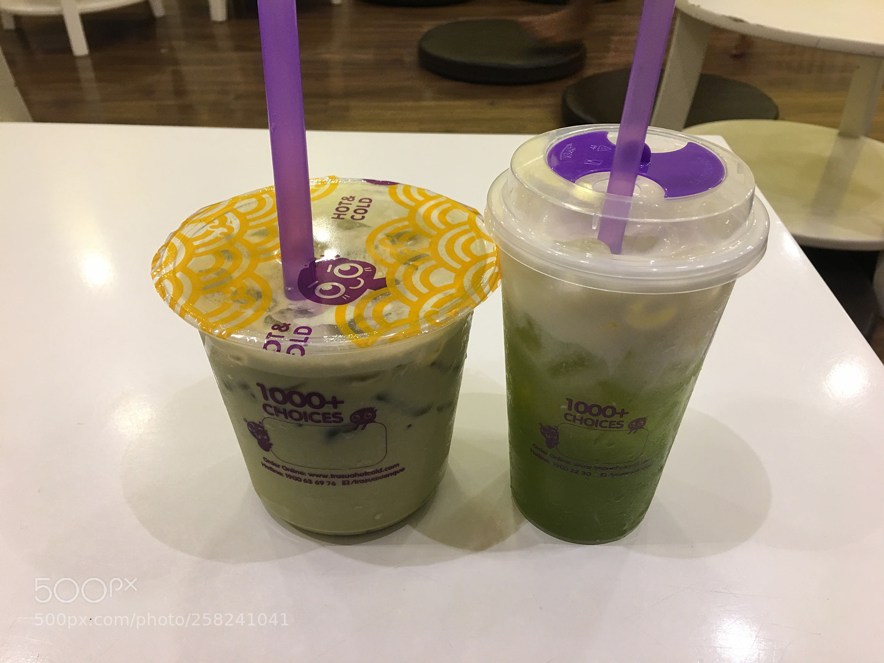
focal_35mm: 29
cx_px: 442
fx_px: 741
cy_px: 332
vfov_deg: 48.2
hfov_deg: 61.7
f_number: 2.2
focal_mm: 4.15
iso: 40
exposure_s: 1/15
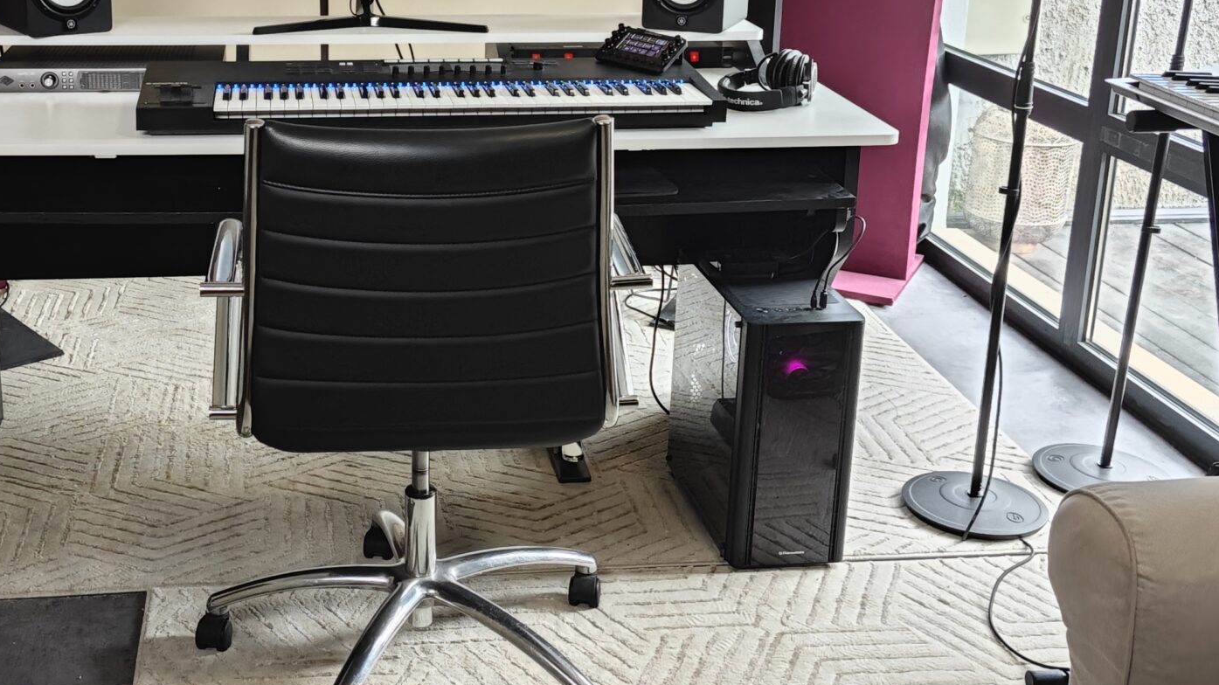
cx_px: 423
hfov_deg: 44.1
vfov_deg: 25.8
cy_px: 208
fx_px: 1487
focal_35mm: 46
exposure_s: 1/60
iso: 640
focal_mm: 5.43
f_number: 1.8
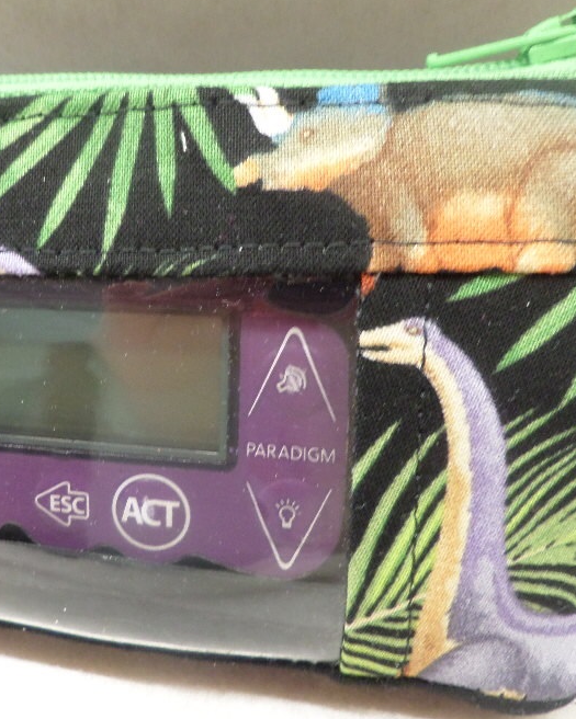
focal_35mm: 32
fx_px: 682
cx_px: 163
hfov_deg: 44.7
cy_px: 361
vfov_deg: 55.7
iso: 240
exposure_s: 1/20
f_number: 3.1
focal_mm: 4.3
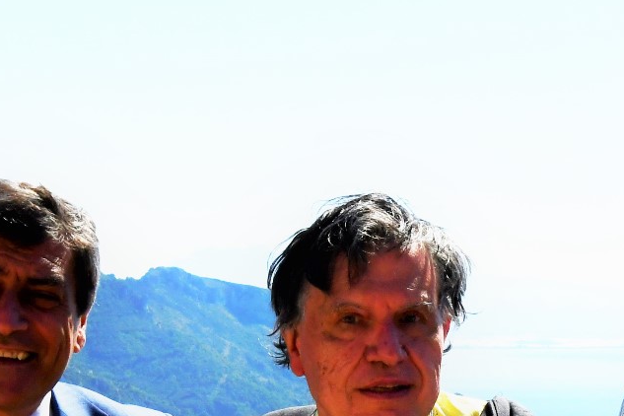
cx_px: 492
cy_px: 378
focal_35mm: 157
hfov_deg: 13.0
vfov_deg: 8.7
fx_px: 2721
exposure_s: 1/1000
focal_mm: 34
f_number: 16
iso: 640
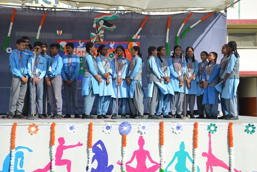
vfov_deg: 18.7
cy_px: 86
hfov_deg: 27.7
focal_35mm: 73
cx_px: 127
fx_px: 521
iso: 100
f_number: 8
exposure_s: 1/250
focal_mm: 48
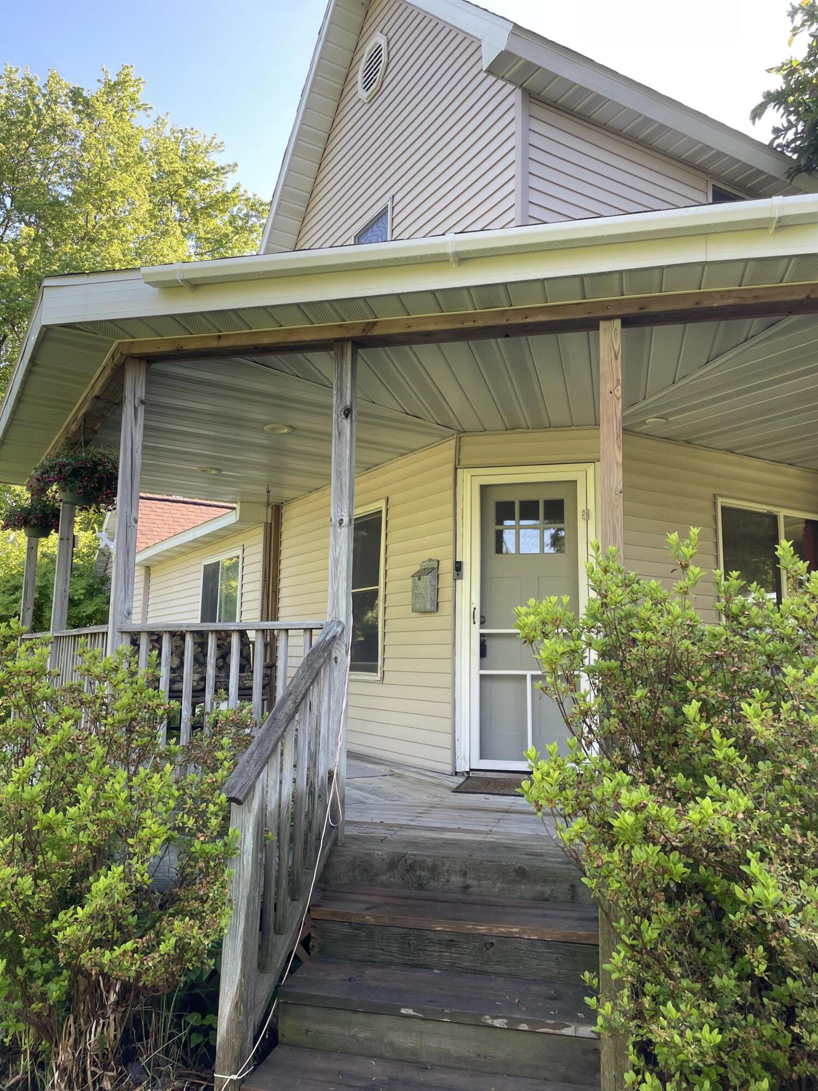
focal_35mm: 26
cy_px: 546
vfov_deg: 67.3
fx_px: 819
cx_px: 409
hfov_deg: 53.1
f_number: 1.6
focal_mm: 4.2
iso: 32
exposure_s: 1/177
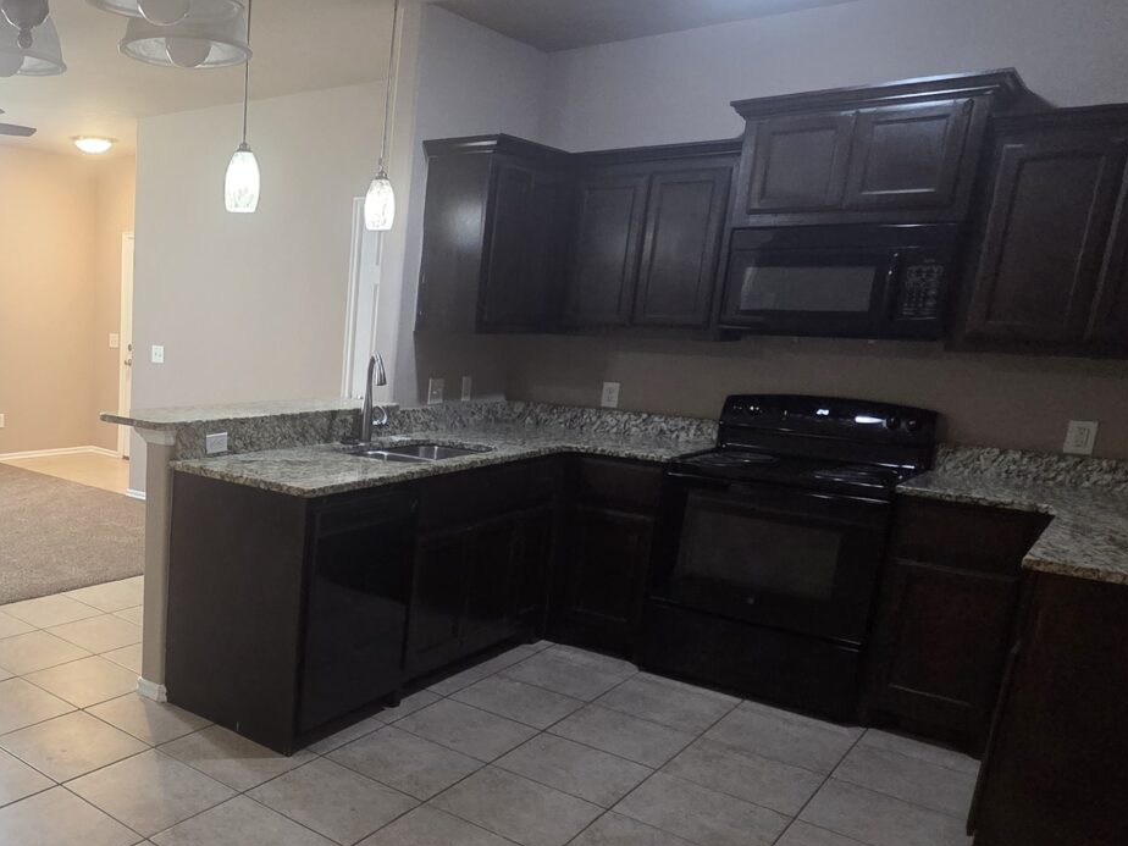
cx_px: 194
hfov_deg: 59.1
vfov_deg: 50.9
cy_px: 526
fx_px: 880
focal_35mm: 27
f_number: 2.2
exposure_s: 1/60
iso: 500
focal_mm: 2.2
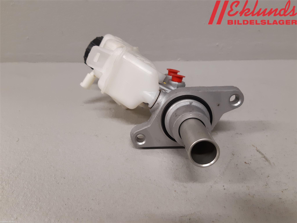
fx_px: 223
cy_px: 112
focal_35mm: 26
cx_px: 148
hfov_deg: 67.3
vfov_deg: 53.1
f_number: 1.7
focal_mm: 3.93
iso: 125
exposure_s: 1/50
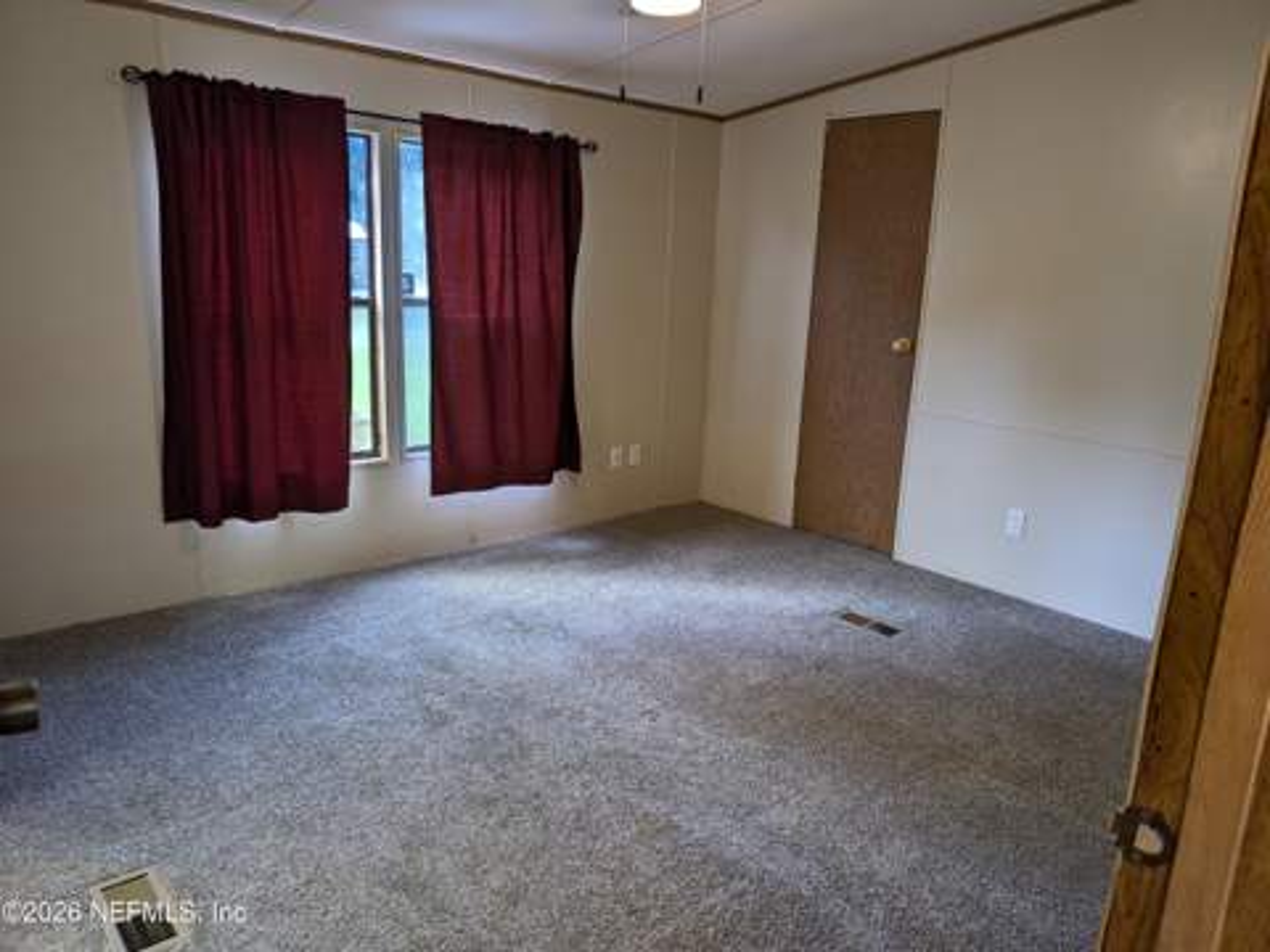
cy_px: 476
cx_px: 635
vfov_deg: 56.8
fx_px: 881
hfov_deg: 71.6
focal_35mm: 24
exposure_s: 1/120
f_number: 1.68
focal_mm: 6.9
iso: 223
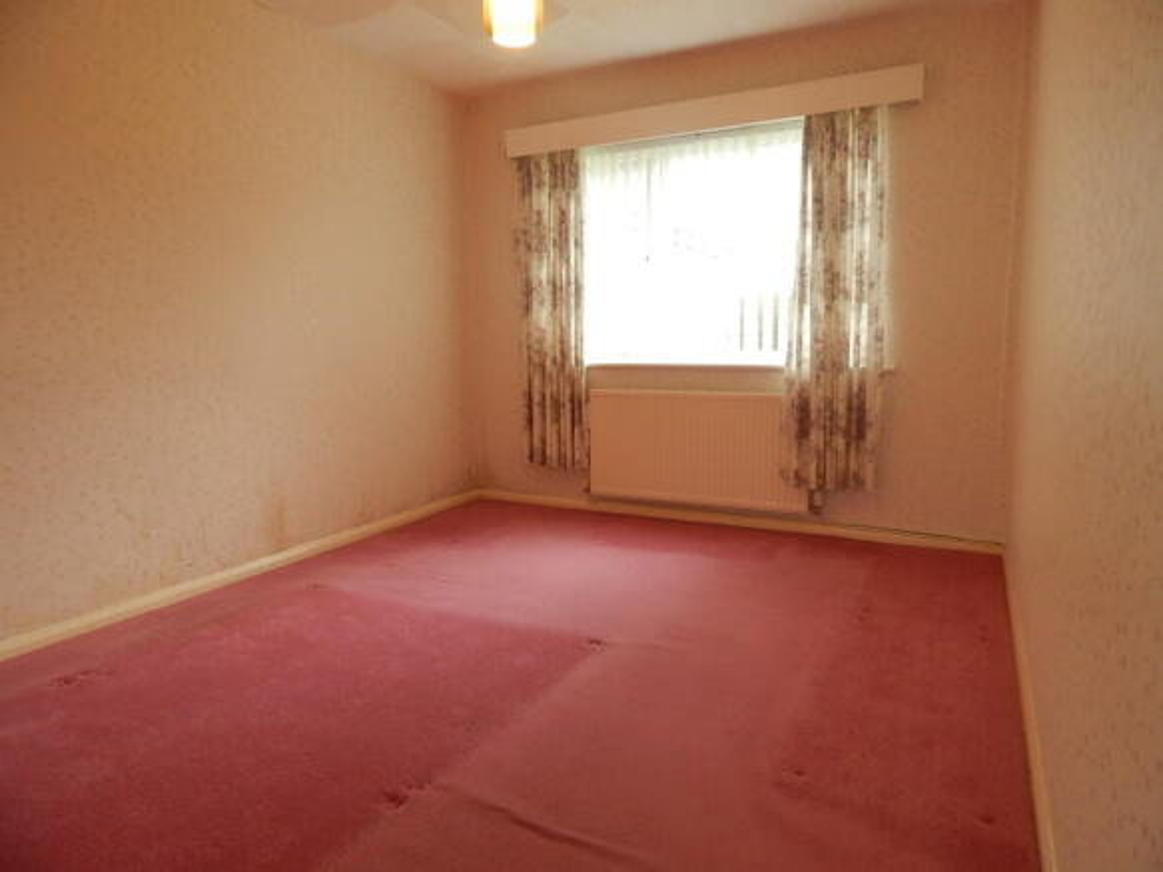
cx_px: 582
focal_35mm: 23
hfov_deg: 73.9
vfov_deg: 58.9
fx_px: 773
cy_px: 436
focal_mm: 4
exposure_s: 1/25
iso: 125
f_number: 3
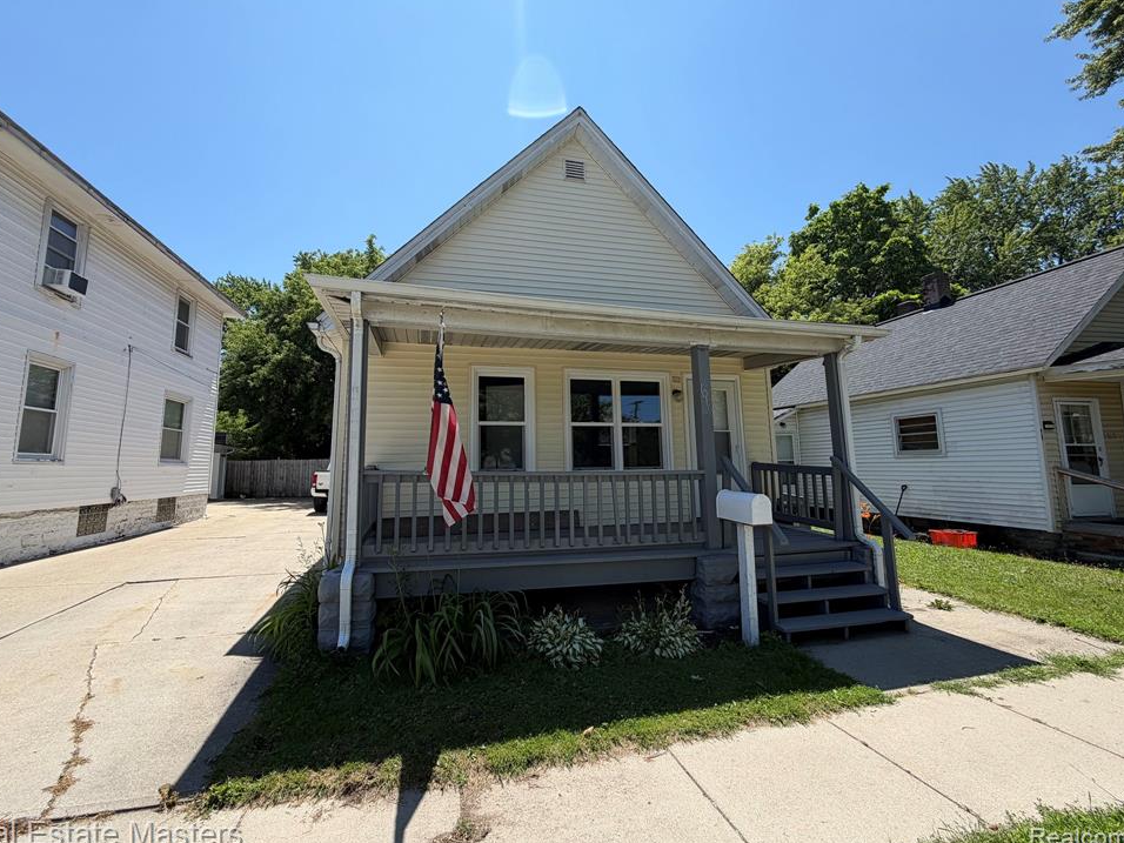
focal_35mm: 15
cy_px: 404
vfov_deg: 81.7
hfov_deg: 98.1
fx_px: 487
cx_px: 547
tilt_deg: +8.3
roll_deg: +1.3
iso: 25
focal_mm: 2.22
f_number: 2.2
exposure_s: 1/770
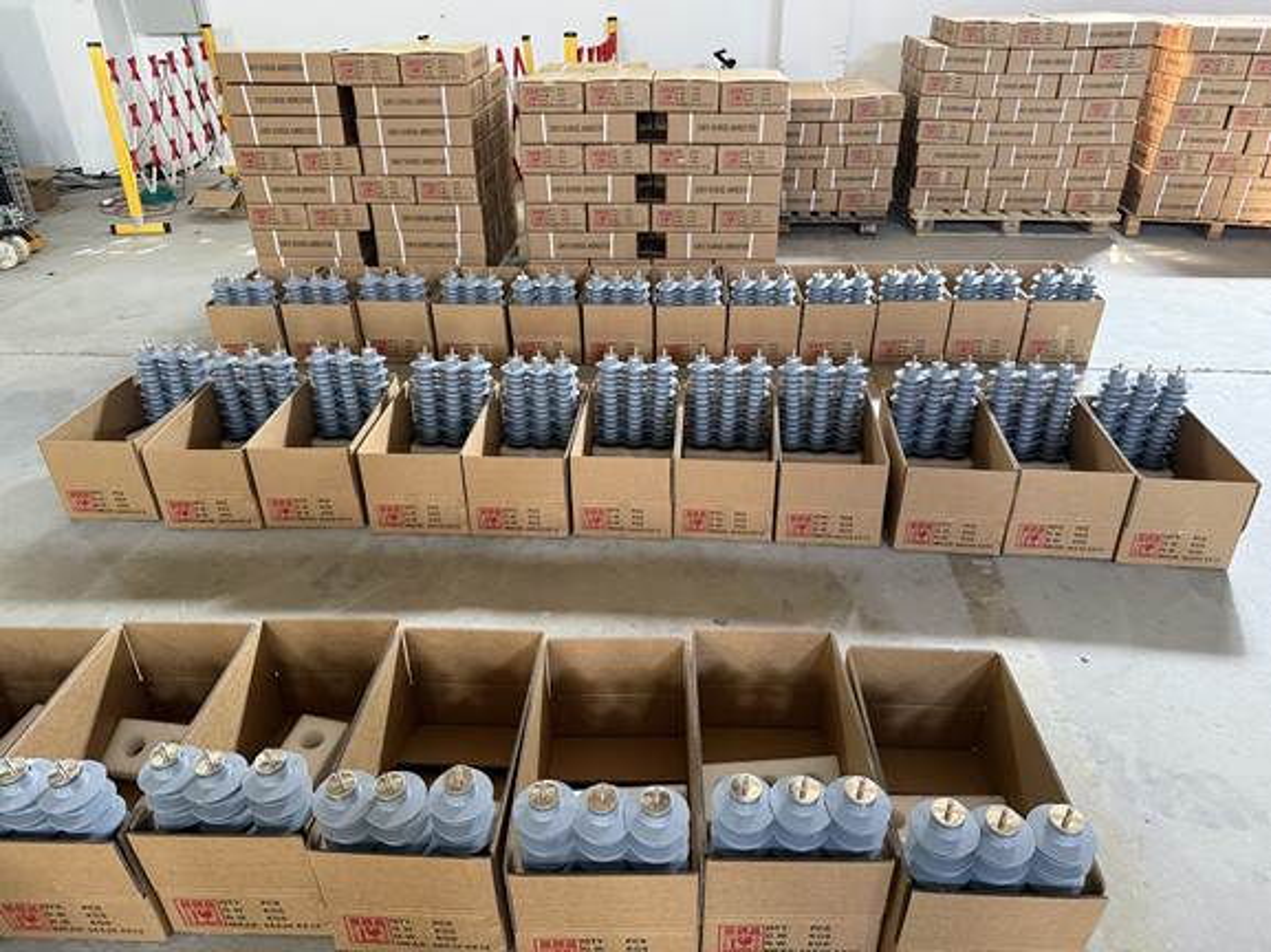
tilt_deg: -30.3
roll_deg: +1.4
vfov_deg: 56.8
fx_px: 881
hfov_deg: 71.6
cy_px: 476
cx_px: 636
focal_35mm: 24
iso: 640
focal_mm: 6.76
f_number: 1.78
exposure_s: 1/60
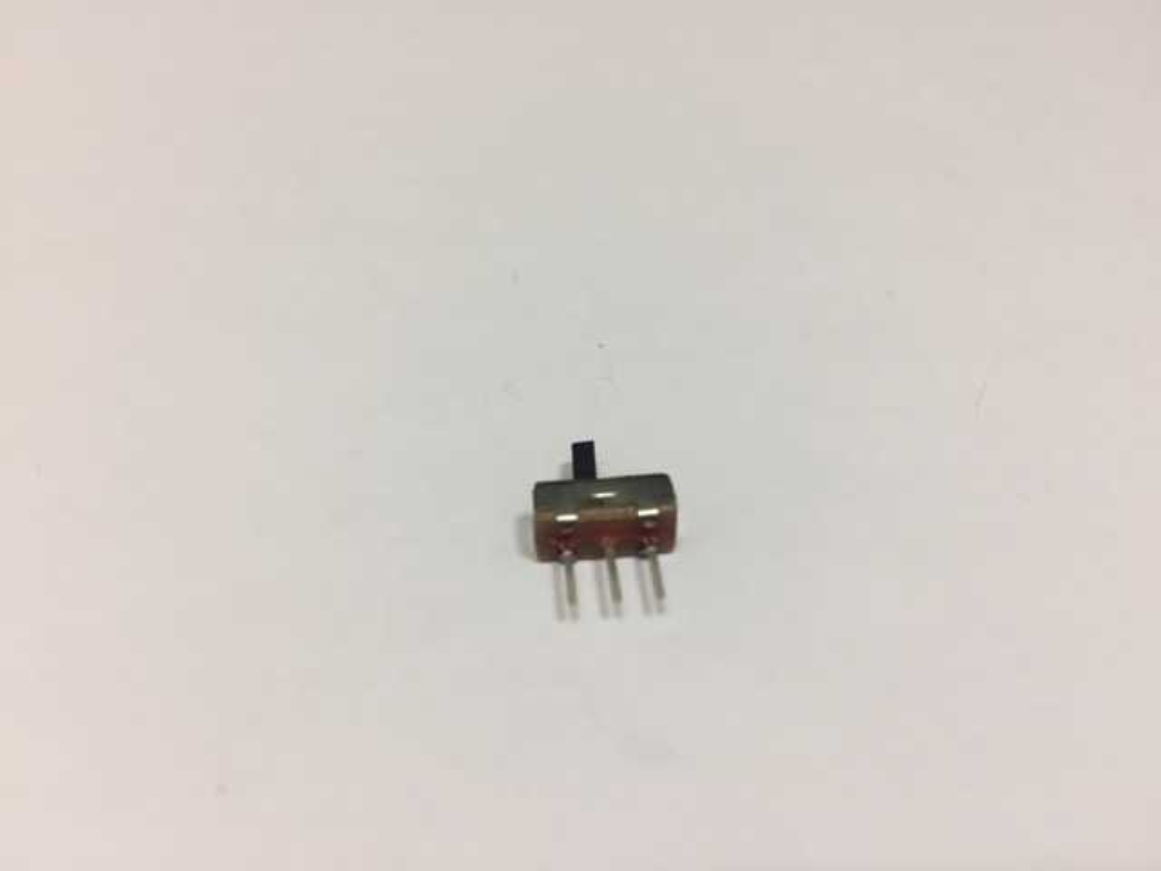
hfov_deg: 61.7
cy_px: 436
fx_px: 973
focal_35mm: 29
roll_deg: +2.9
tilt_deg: -44.5
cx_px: 580
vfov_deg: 48.2
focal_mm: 4.15
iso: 50
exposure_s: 1/33
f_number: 2.2
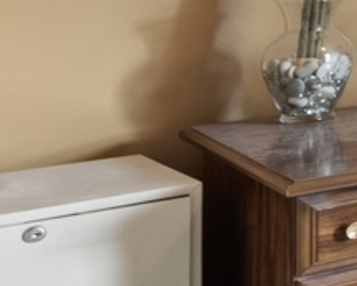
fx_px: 1036
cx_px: 1106
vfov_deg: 14.9
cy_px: -110
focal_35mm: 98
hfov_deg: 11.0
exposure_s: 1/8
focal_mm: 14
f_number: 8
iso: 200
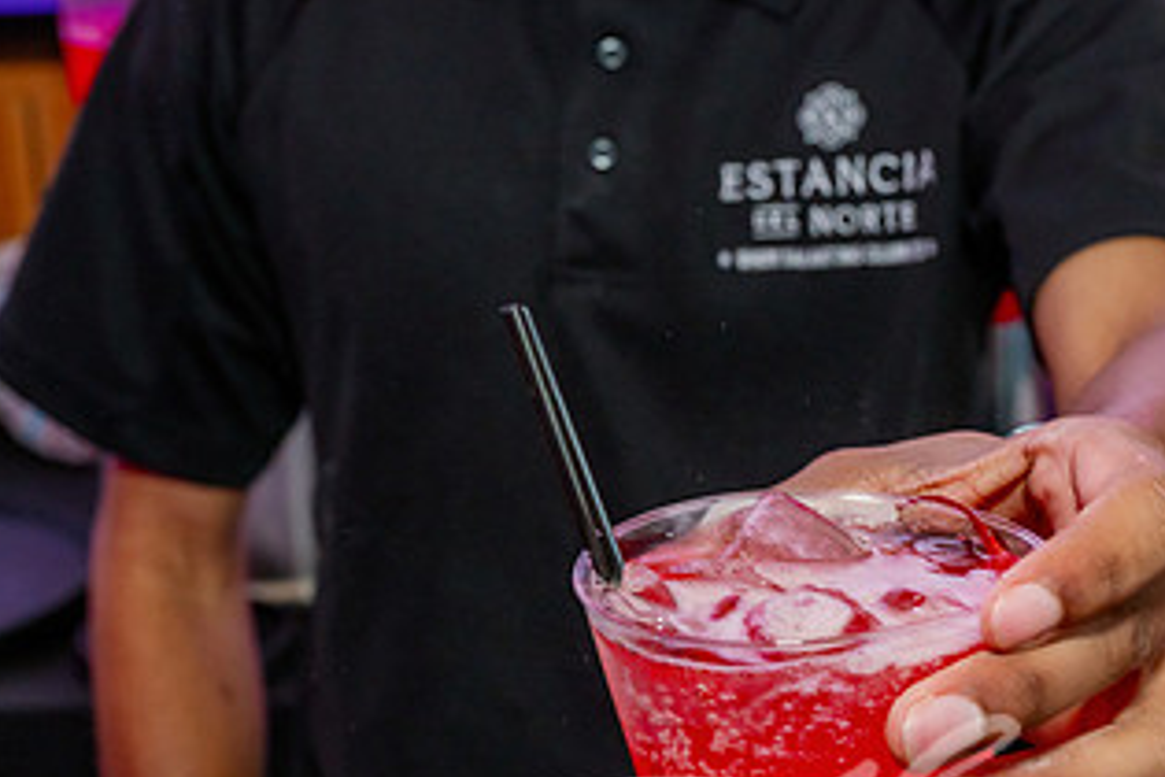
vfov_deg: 16.4
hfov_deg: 24.3
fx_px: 2686
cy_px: 505
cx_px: 806
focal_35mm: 83
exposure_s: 1/200
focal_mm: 45
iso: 1250
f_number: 8
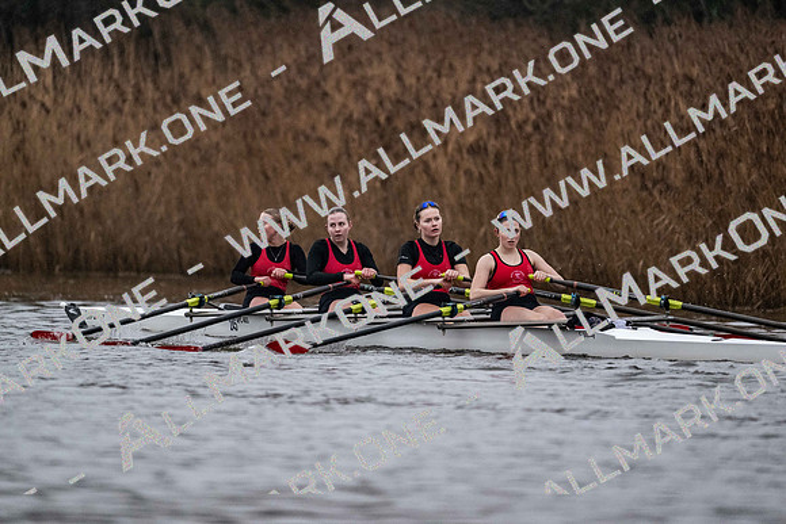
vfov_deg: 3.4
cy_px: 262
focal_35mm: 400
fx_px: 8735
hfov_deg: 5.2
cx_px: 393
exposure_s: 1/1600
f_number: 4.5
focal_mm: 400
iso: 4500
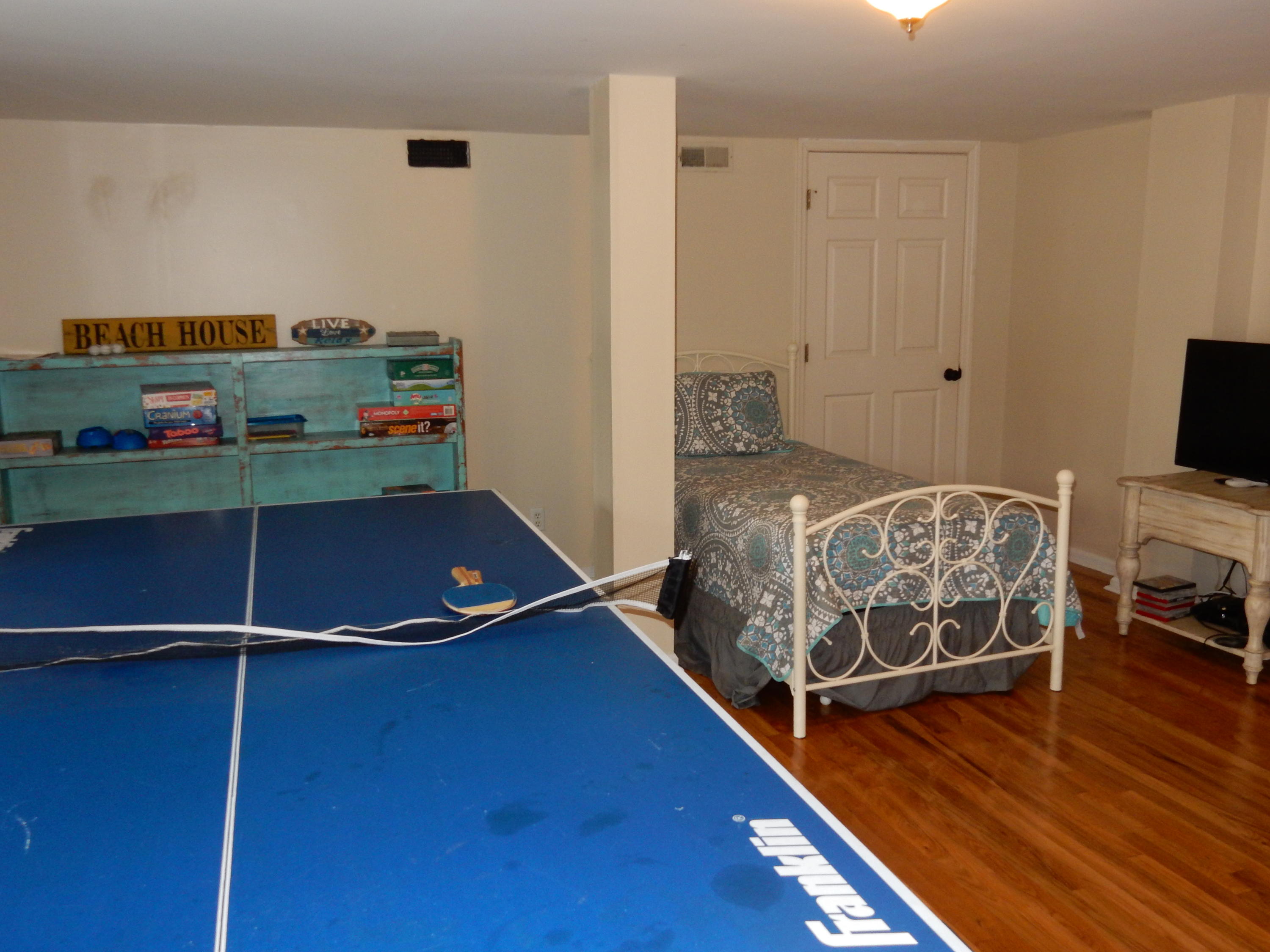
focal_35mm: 30
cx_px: 635
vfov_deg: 46.8
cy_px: 476
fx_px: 1101
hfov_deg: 60.0
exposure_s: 1/30
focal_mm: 5.4
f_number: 4
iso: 220
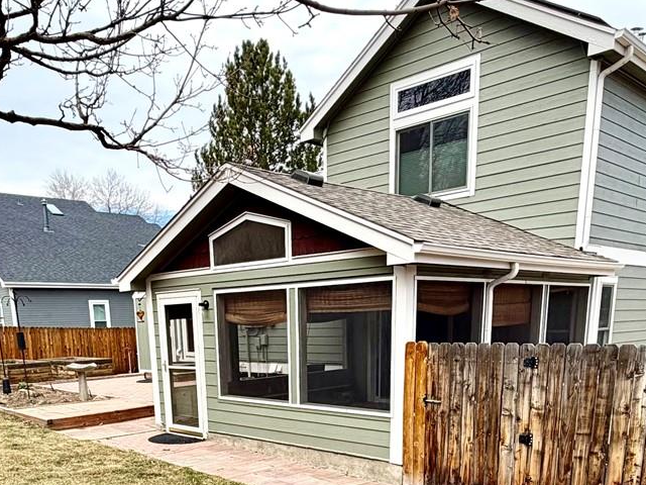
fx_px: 653
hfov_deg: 52.5
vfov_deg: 36.4
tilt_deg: -15.0
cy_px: 490
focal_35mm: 35
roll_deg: +1.3
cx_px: 282
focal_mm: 2.22
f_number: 2.2
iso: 40
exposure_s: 1/717
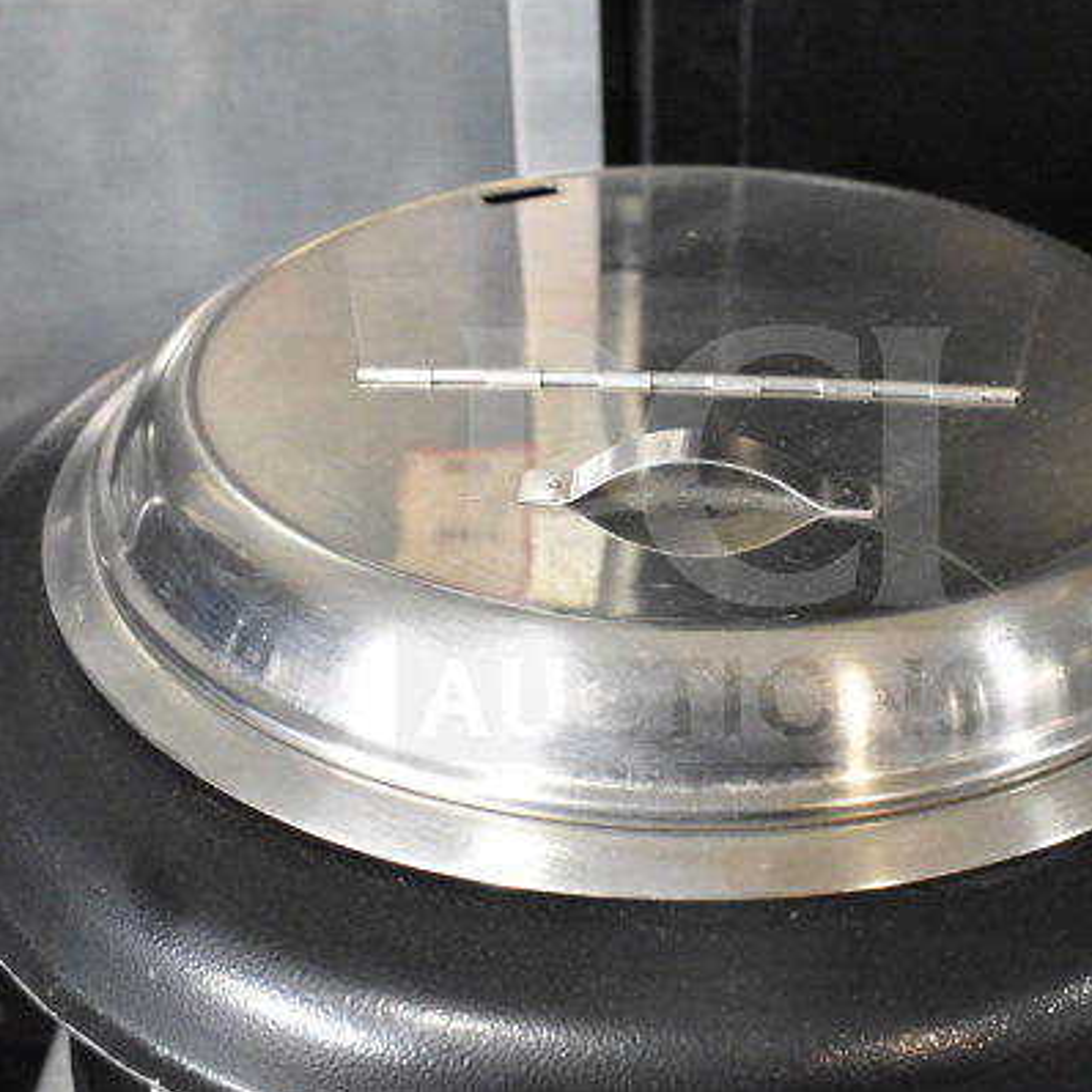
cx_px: 702
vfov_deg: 39.2
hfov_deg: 38.8
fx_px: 1535
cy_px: 545
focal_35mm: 43
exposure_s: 1/250
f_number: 8
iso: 6400
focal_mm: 22
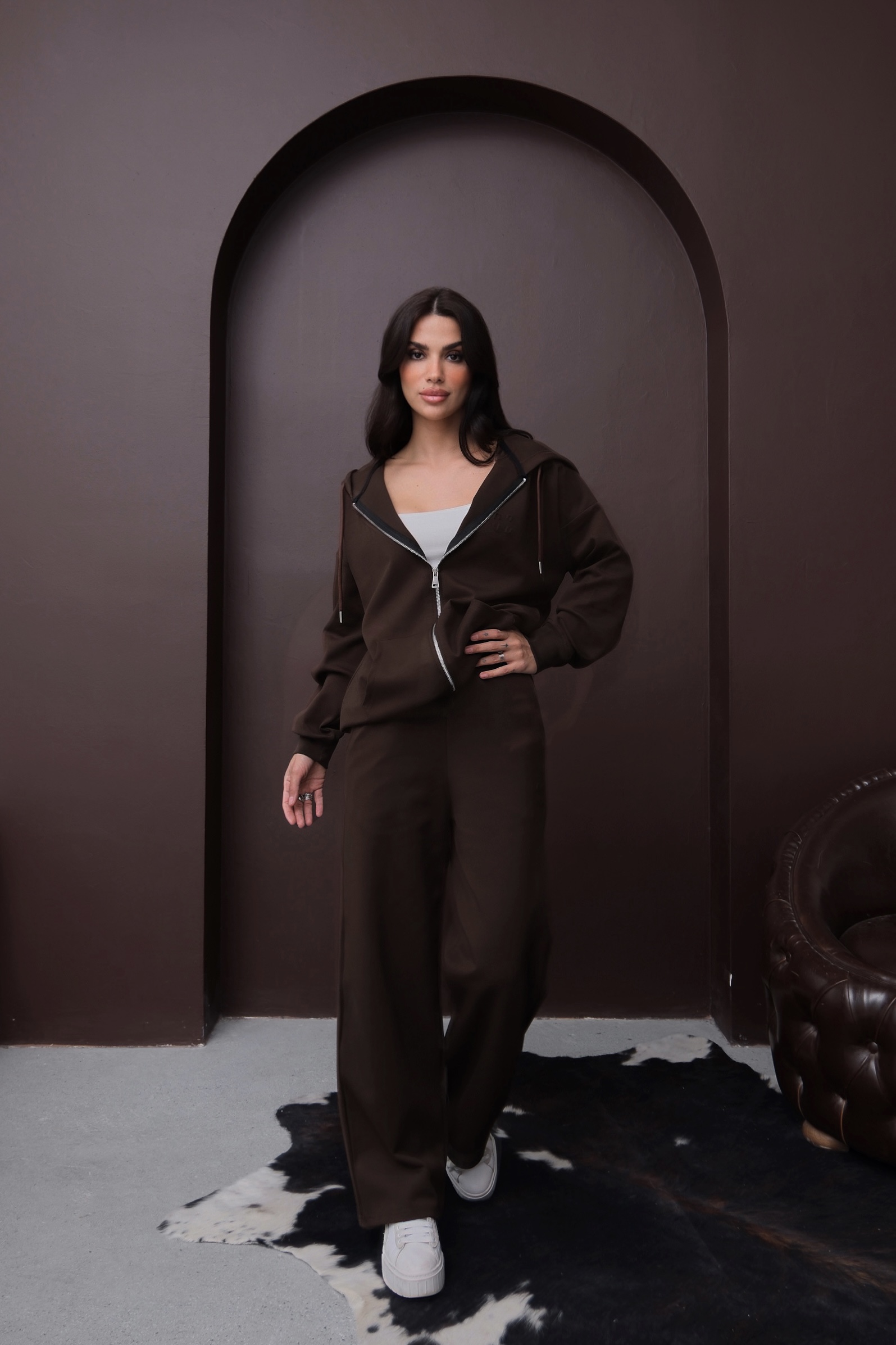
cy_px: 672
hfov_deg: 46.4
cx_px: 448
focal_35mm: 28
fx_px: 1045
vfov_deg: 65.5
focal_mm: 18.4
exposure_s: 1/15
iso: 160
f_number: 4
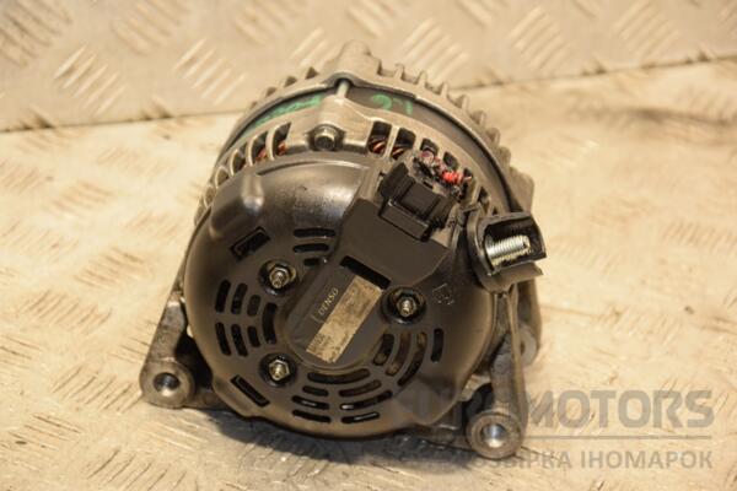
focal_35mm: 120
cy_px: 246
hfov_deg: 17.1
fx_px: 2456
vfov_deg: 11.4
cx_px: 368
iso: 800
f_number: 5.3
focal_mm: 80
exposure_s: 1/80
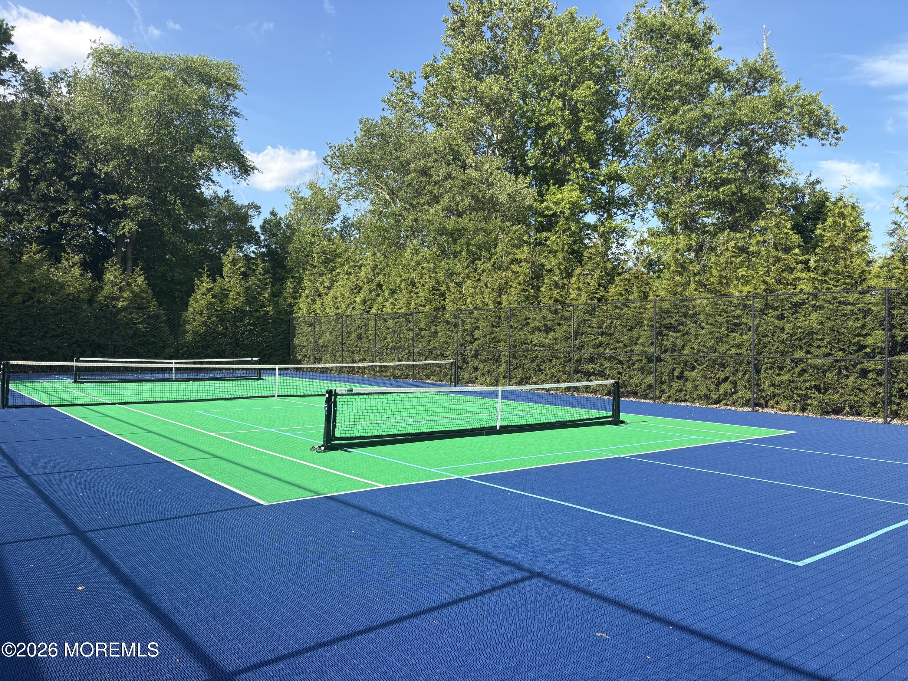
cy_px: 340
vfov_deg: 53.1
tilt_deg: -0.6
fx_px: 682
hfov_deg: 67.3
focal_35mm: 26
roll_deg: -0.2
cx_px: 454
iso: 50
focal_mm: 5.96
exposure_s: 1/1799
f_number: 1.6
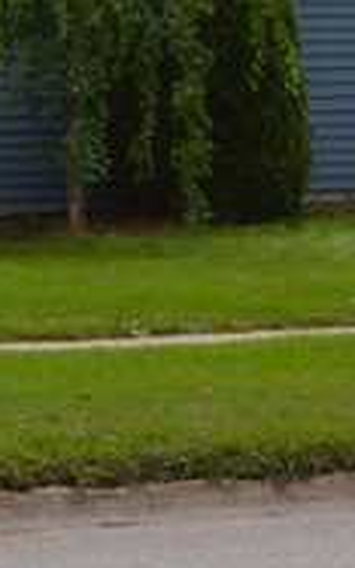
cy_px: -217
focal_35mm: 230
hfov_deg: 5.5
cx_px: -516
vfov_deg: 8.9
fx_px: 3558
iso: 100
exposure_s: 1/200
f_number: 10
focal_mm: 22
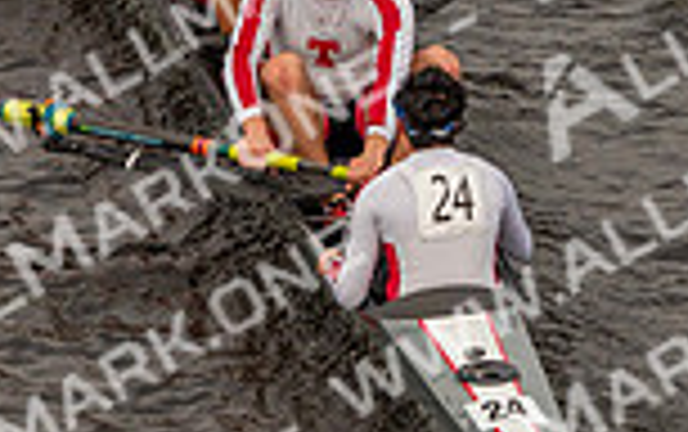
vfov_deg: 3.2
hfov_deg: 5.1
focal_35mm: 409
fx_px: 7677
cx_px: 108
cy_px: -326
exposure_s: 1/2500
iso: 400
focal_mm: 106
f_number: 5
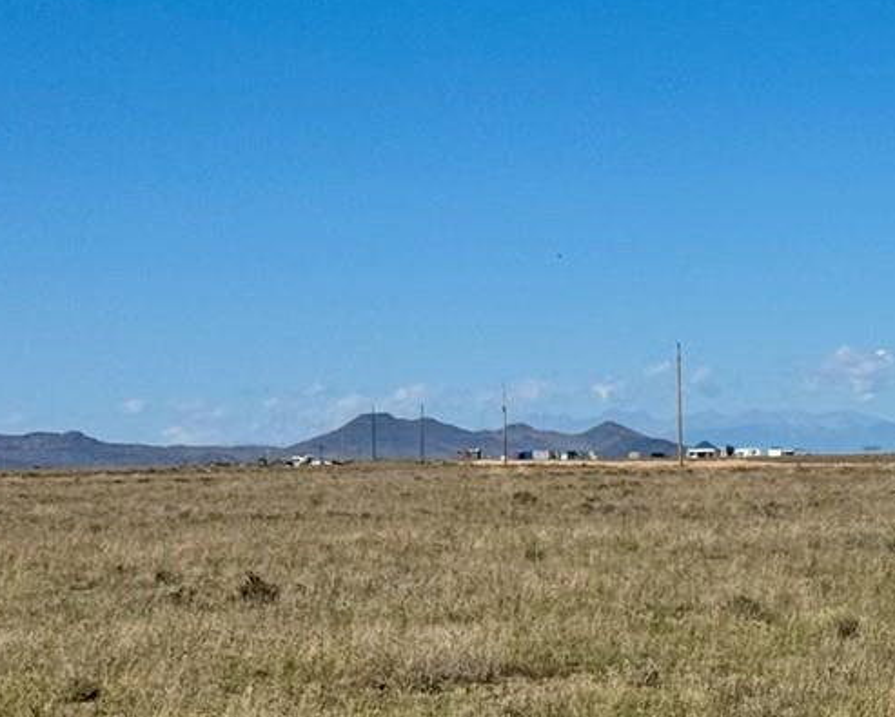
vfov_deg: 10.2
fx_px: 4029
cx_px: 1198
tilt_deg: +0.8
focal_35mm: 152
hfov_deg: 12.3
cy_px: 325
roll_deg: +0.9
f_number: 1.78
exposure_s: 1/9009
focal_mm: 6.76
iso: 64
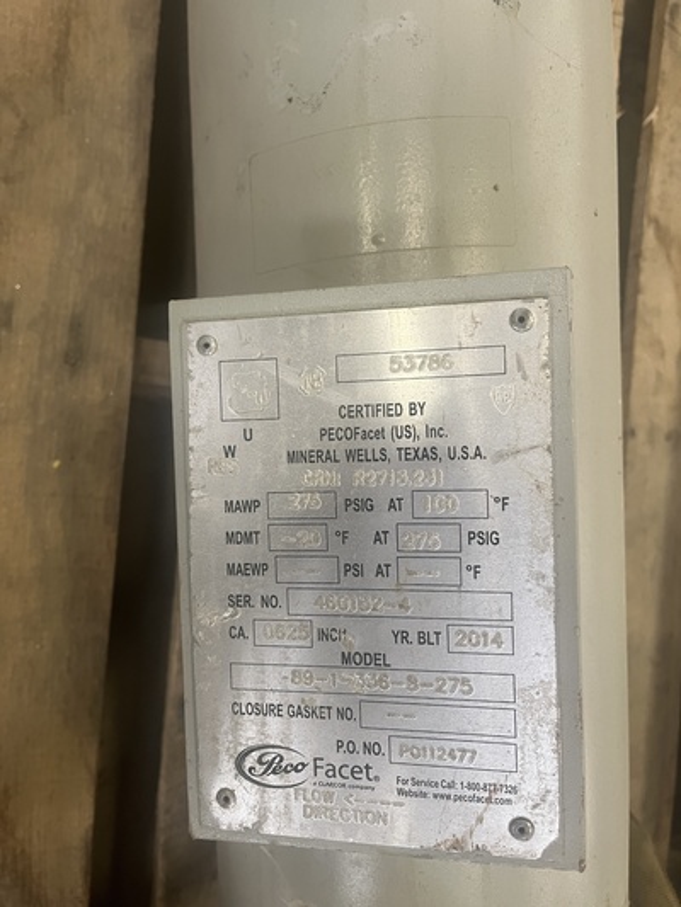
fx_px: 682
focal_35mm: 26
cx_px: 340
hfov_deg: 53.1
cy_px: 454
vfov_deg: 67.3
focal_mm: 5.1
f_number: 1.6
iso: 160
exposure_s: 1/60
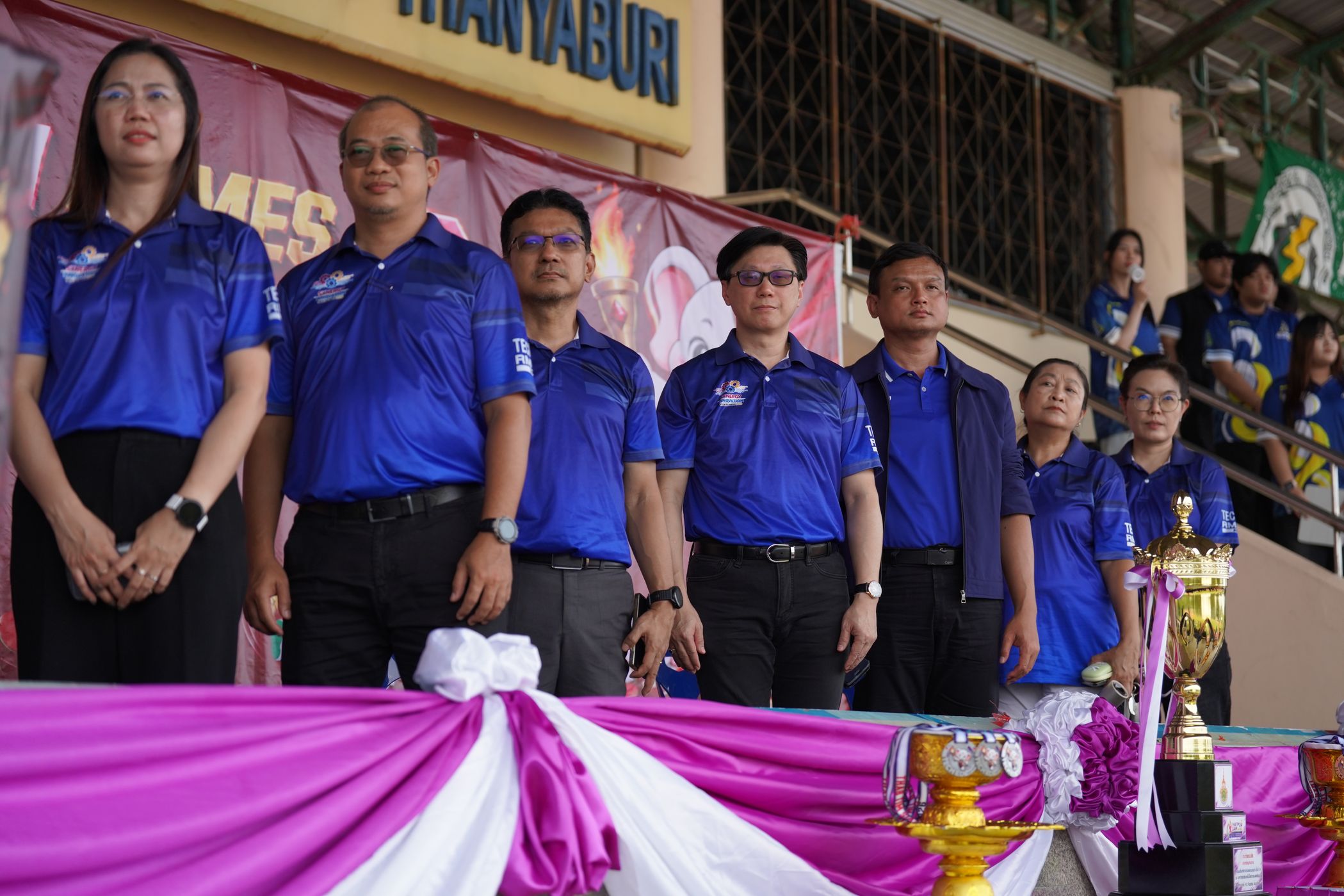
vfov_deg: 19.5
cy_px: 448
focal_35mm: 70
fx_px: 2613
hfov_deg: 28.8
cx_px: 672
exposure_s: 1/1250
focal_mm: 70
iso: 500
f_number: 2.8
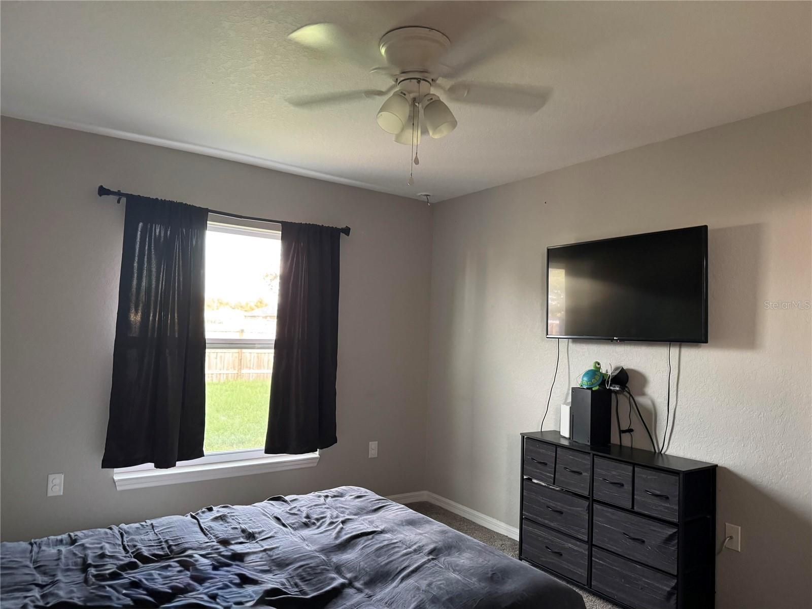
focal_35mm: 24
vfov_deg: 56.8
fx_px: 563
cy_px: 304
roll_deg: -2.1
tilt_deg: +0.5
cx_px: 406
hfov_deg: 71.6
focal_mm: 6.76
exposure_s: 1/40
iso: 640
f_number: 1.78
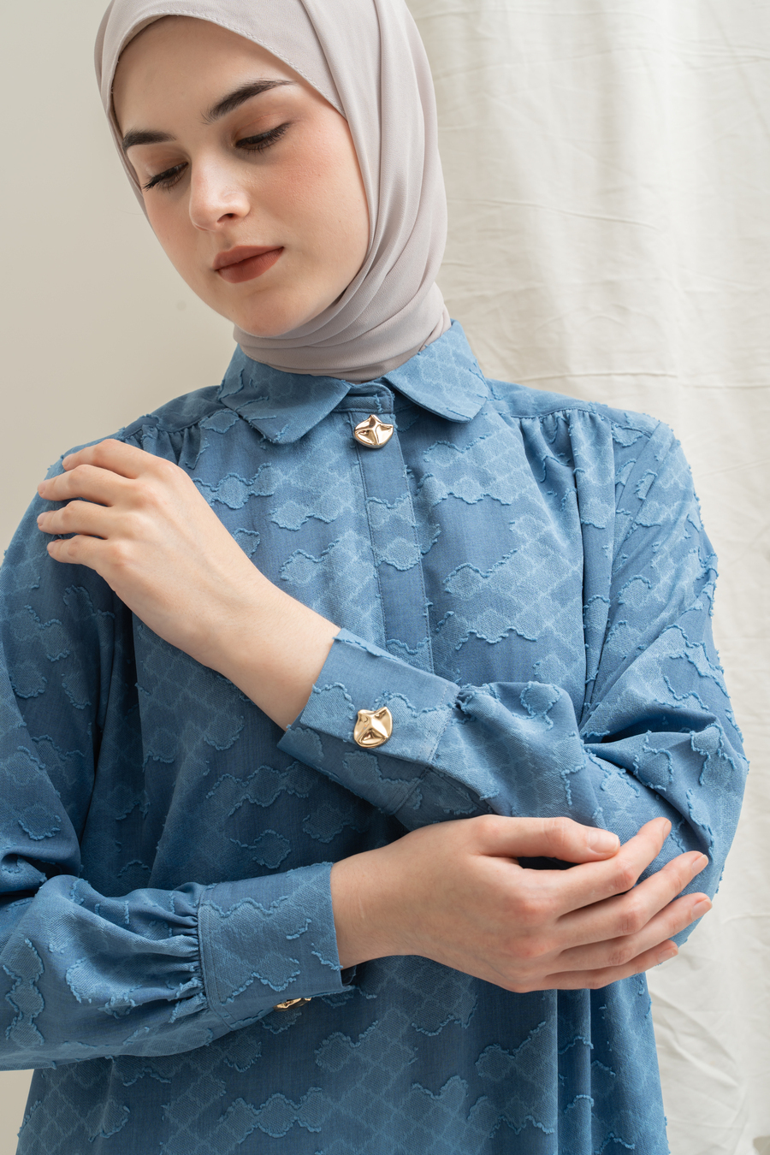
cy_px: 578
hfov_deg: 26.0
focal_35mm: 52
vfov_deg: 38.2
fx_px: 1668
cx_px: 385
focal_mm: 52
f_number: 10
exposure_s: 1/160
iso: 100
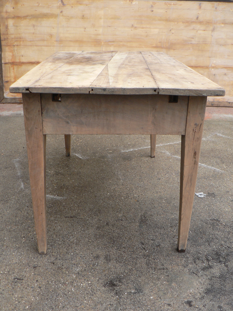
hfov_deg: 39.7
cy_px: 156
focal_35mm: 36
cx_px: 116
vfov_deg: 51.4
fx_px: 323
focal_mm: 6
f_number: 2.8
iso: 80
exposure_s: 1/30
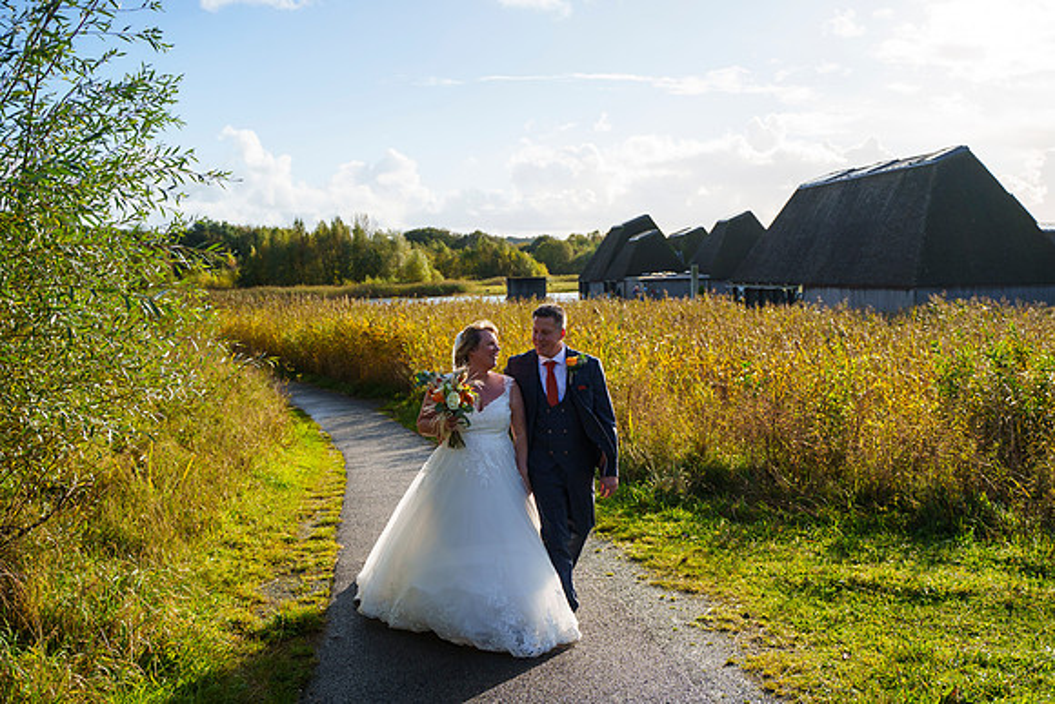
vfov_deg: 43.5
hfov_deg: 61.8
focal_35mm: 30
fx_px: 881
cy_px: 373
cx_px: 554
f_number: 3.2
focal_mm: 28
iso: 400
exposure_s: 1/8000
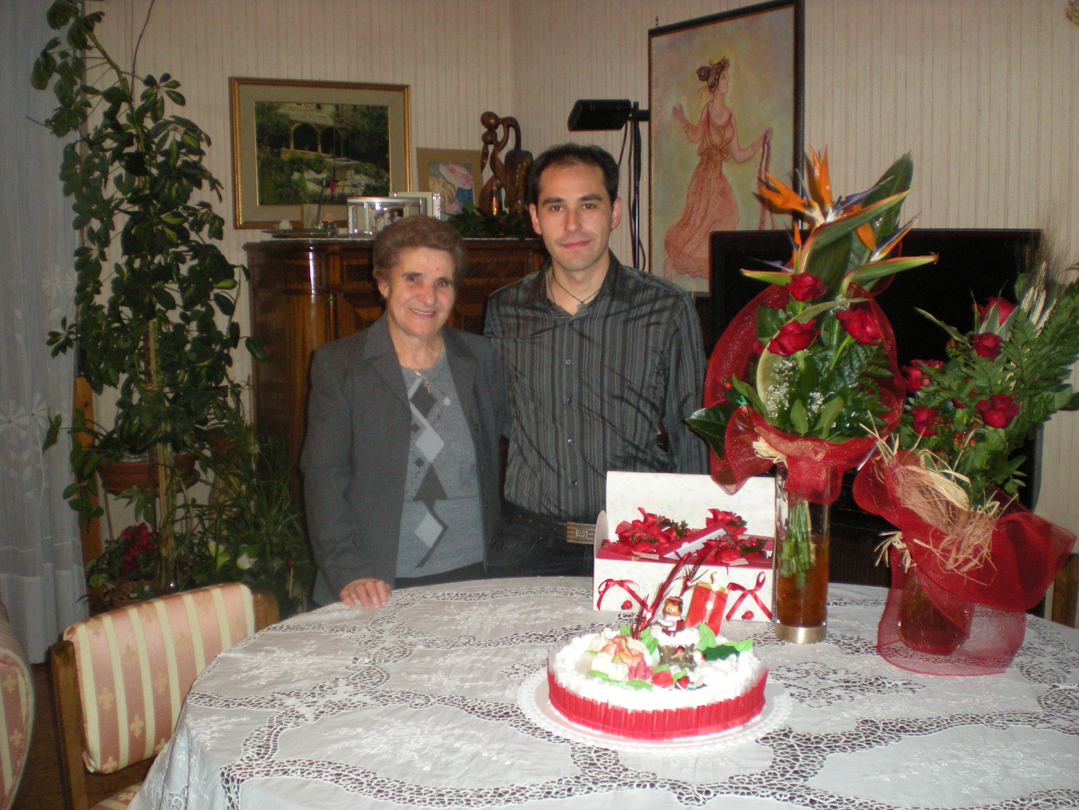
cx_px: 540
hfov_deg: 49.0
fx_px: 1184
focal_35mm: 38
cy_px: 405
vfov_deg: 37.7
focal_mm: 6.3
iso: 304
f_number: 3.1
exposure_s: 1/60
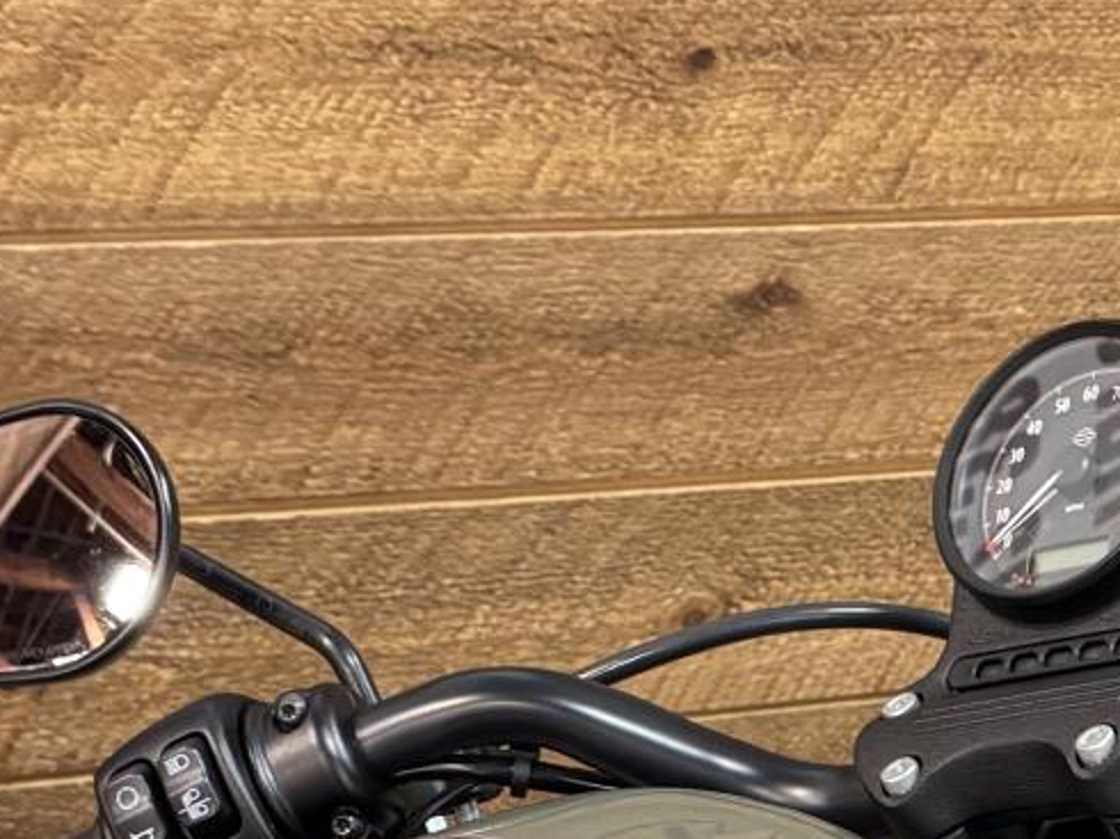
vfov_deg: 14.8
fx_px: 3169
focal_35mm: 98
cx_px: 1063
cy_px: 896
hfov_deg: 19.6
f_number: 1.78
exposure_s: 1/60
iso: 400
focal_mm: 6.76
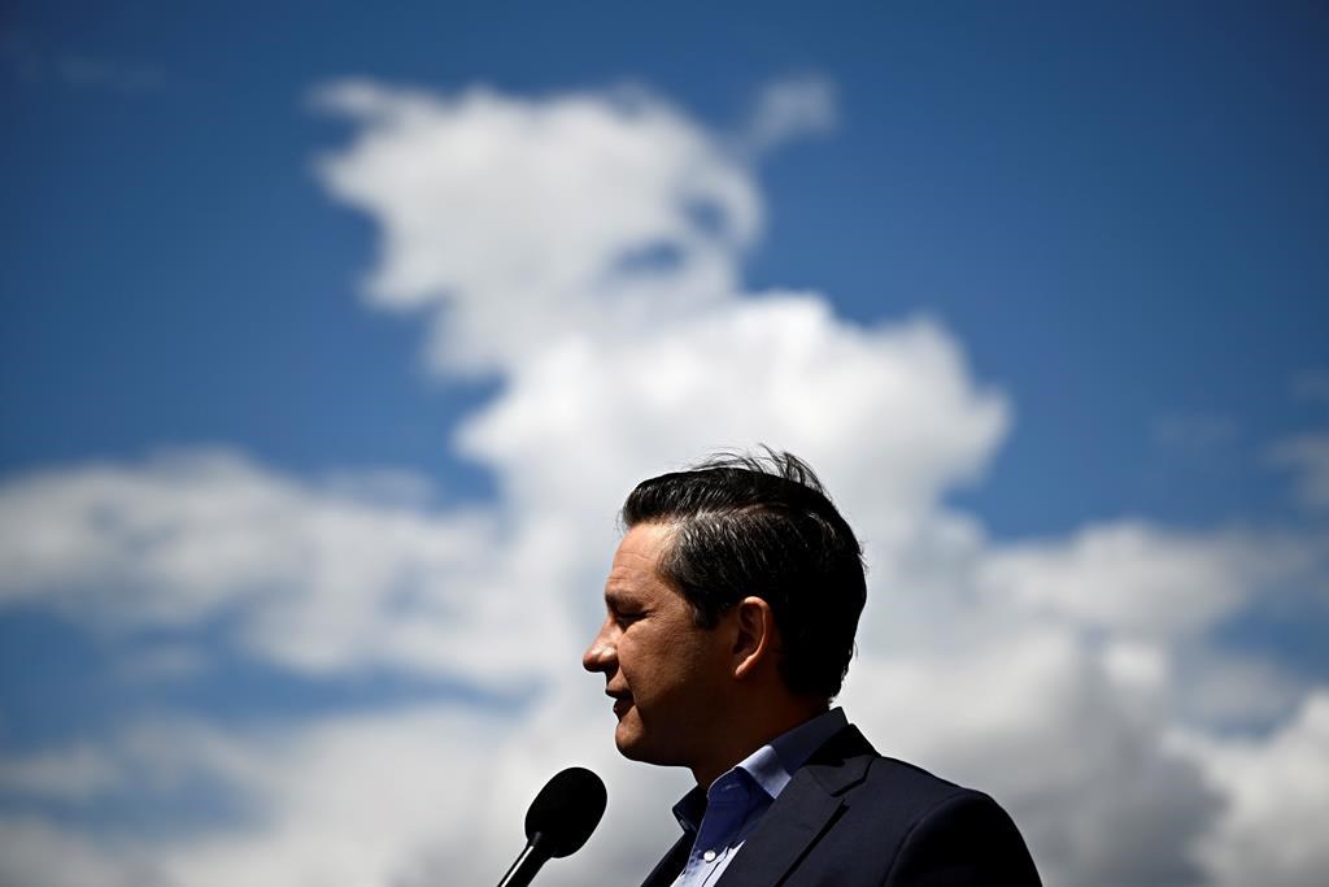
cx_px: 664
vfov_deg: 17.1
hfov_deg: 25.4
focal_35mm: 80
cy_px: 444
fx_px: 2954
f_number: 2.8
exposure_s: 1/6400
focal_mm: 80
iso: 125
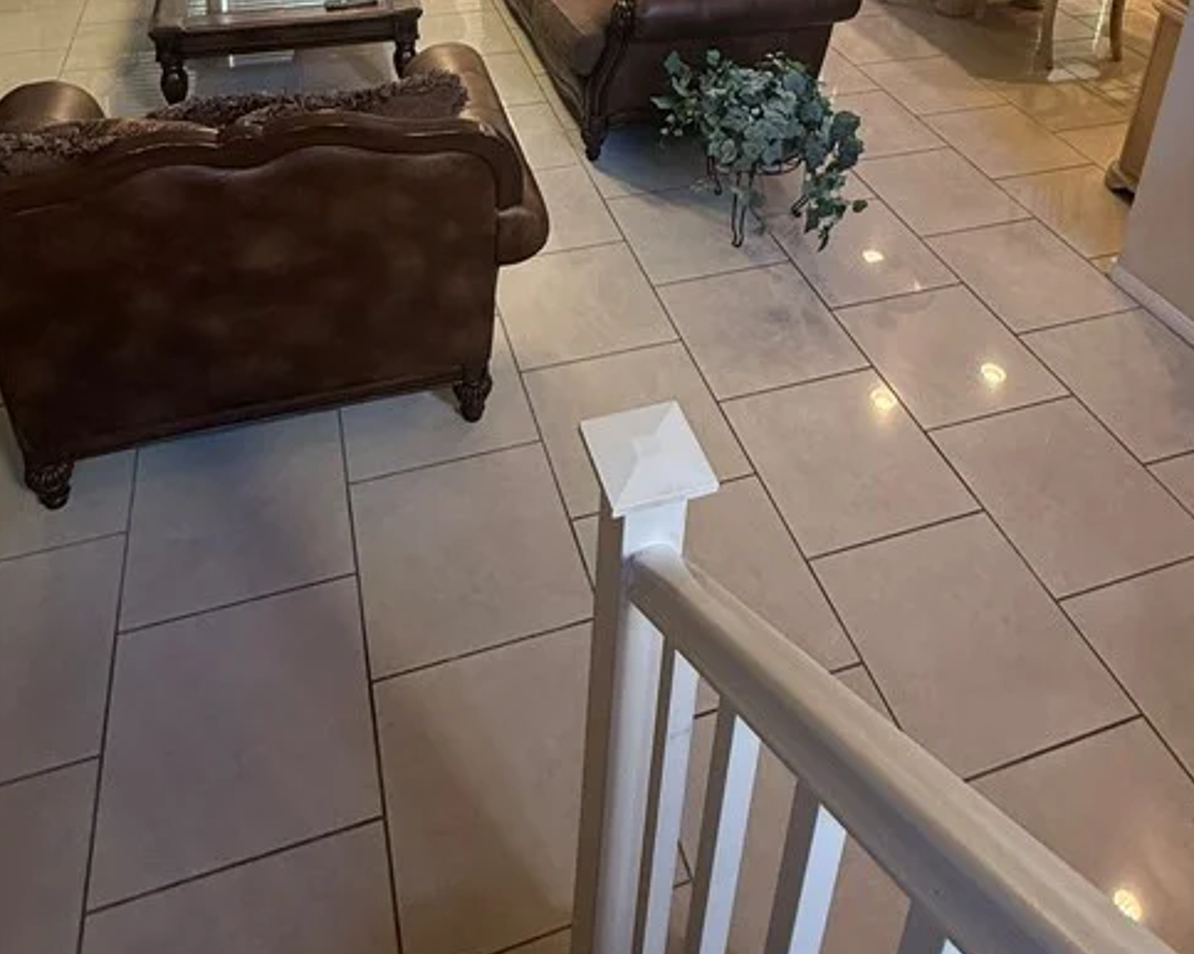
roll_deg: -2.2
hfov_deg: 60.5
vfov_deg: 42.4
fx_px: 1024
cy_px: -22
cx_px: 591
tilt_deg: -22.0
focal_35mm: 29
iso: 200
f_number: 2.2
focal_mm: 2.22
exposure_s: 1/60
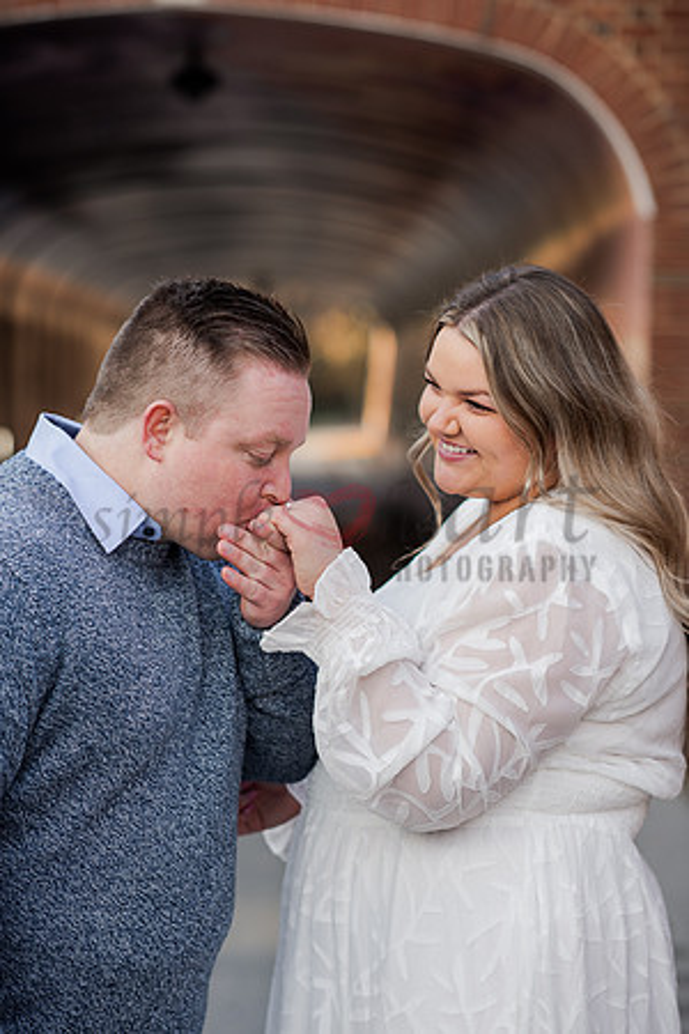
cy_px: 517
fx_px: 2440
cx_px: 344
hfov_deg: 16.1
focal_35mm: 85
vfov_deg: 23.9
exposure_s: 1/160
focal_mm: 85
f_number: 2.8
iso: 72
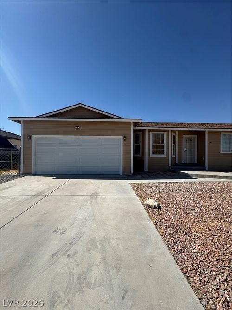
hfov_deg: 85.7
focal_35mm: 14
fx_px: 125
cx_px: 116
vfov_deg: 102.1
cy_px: 155
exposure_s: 1/3106
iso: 50
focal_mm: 2.22
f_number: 2.2
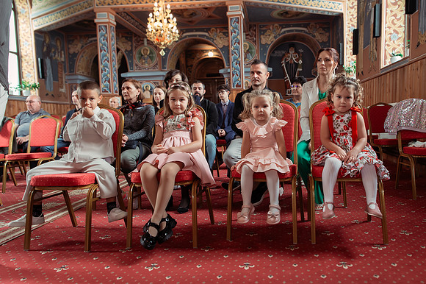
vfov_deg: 44.6
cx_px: 251
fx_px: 345
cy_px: 132
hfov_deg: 62.9
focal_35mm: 29
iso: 1600
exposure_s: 1/125
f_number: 3.5
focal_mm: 24
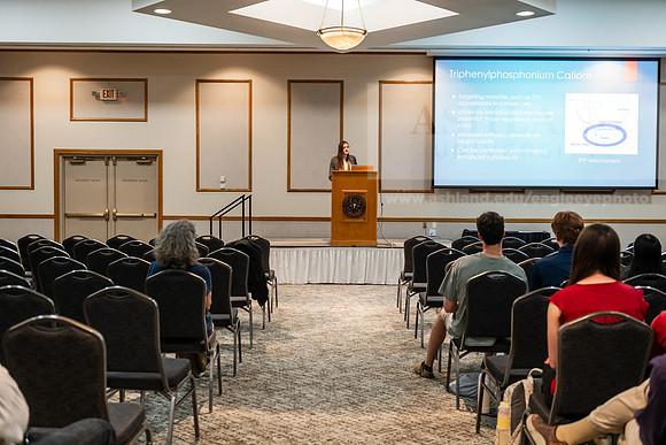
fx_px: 740
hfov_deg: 48.4
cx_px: 333
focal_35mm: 40
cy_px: 222
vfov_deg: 33.4
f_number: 3.5
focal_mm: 40
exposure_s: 1/200
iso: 2500
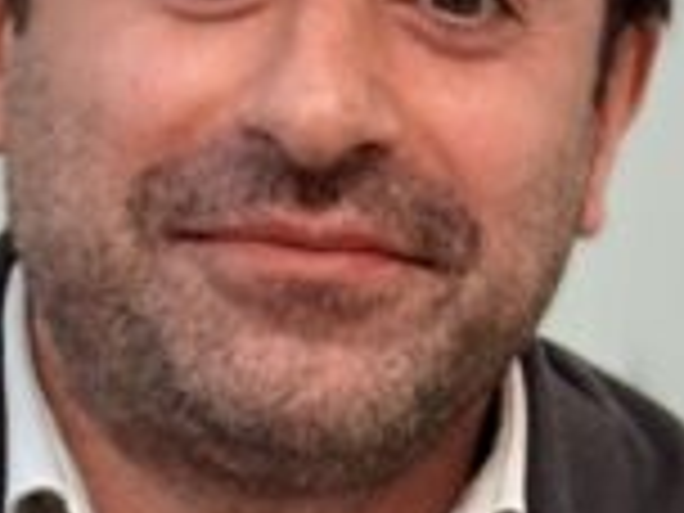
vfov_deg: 4.2
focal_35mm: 351
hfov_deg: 5.6
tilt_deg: -5.6
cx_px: 342
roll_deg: -1.3
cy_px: 752
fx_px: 6936
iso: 100
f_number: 1.6
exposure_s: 1/50
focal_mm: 5.96
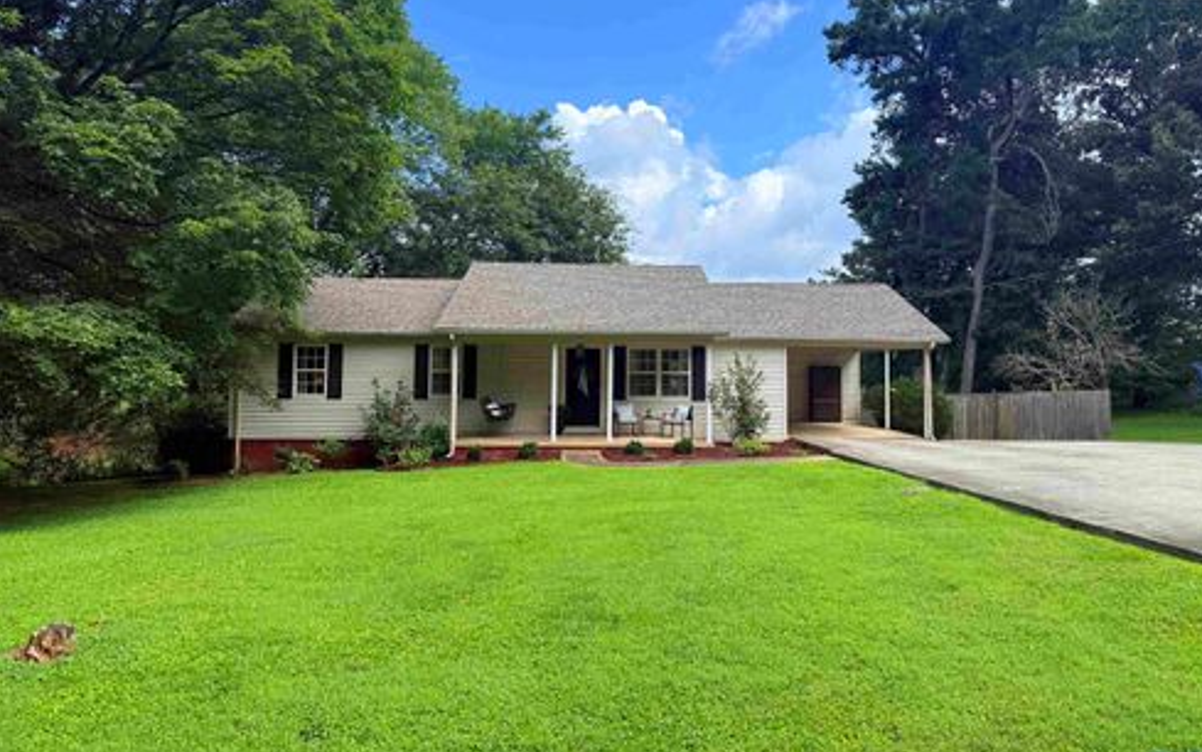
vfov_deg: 47.5
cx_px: 612
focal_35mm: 26
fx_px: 852
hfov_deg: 70.4
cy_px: 318
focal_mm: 6.76
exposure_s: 1/2801
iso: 80
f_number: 1.78
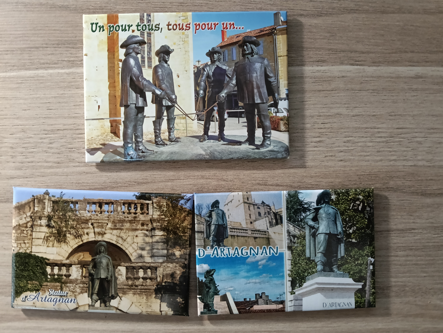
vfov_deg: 51.4
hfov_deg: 65.3
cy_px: 166
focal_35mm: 27
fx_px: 346
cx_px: 222
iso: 1000
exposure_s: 1/33.3
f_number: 1.8
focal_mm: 3.98
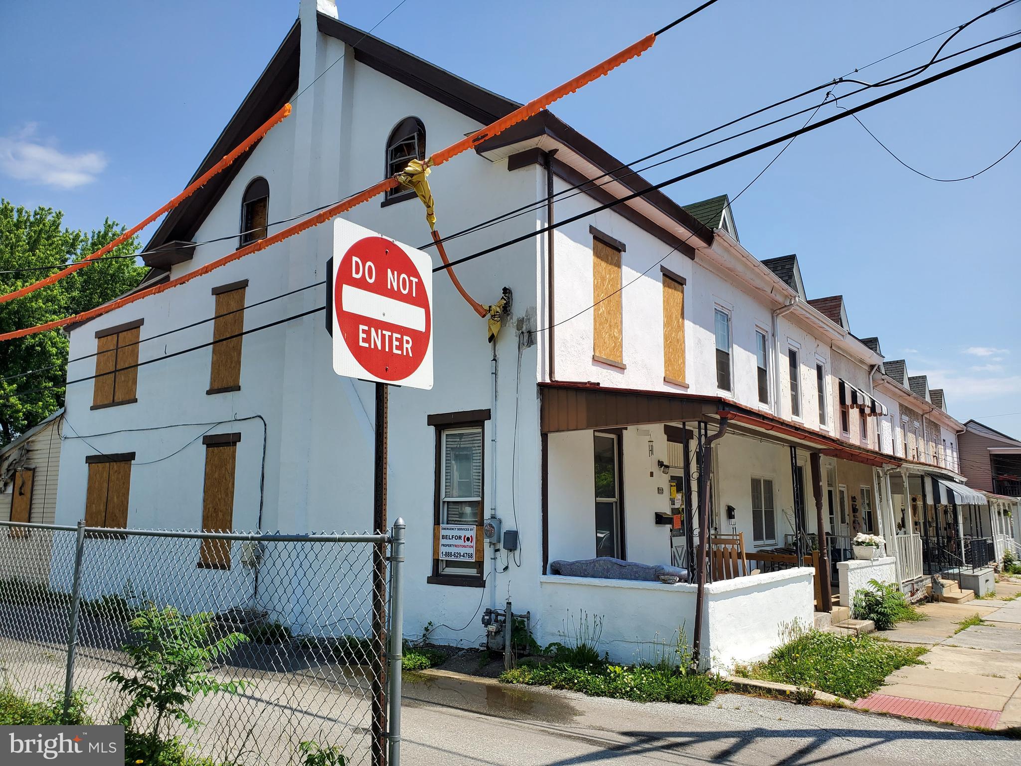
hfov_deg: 67.3
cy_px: 383
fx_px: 767
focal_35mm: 26
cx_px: 510
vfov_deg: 53.1
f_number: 2.4
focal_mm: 4.3
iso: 50
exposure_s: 1/1503
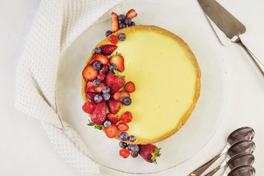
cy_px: 88
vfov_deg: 25.8
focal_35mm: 52
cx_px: 132
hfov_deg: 37.9
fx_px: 385
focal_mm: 35
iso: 500
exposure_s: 1/25
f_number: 6.3
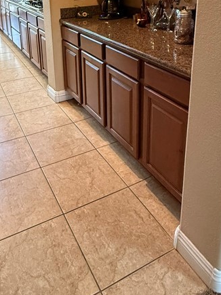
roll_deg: +1.1
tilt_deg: -15.0
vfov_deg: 50.9
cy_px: 48
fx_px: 281
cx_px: 86
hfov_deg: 42.7
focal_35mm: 33
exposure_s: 1/60
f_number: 2.2
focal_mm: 2.22
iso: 640
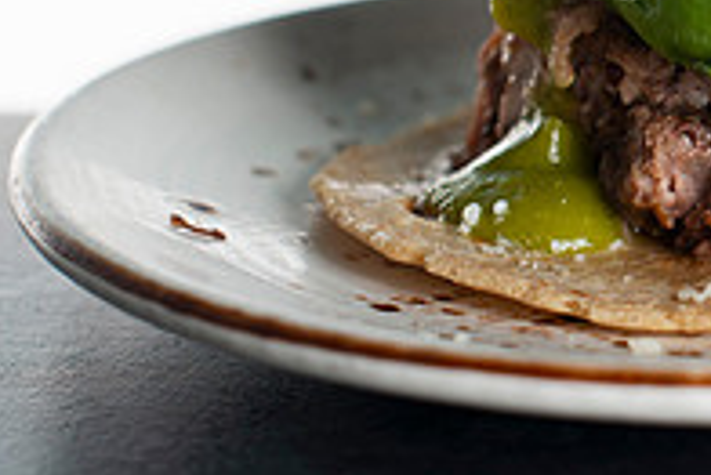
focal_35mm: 151
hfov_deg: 13.3
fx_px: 2984
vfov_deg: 9.1
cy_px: 63
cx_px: 780
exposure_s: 1/200
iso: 200
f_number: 4
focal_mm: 50
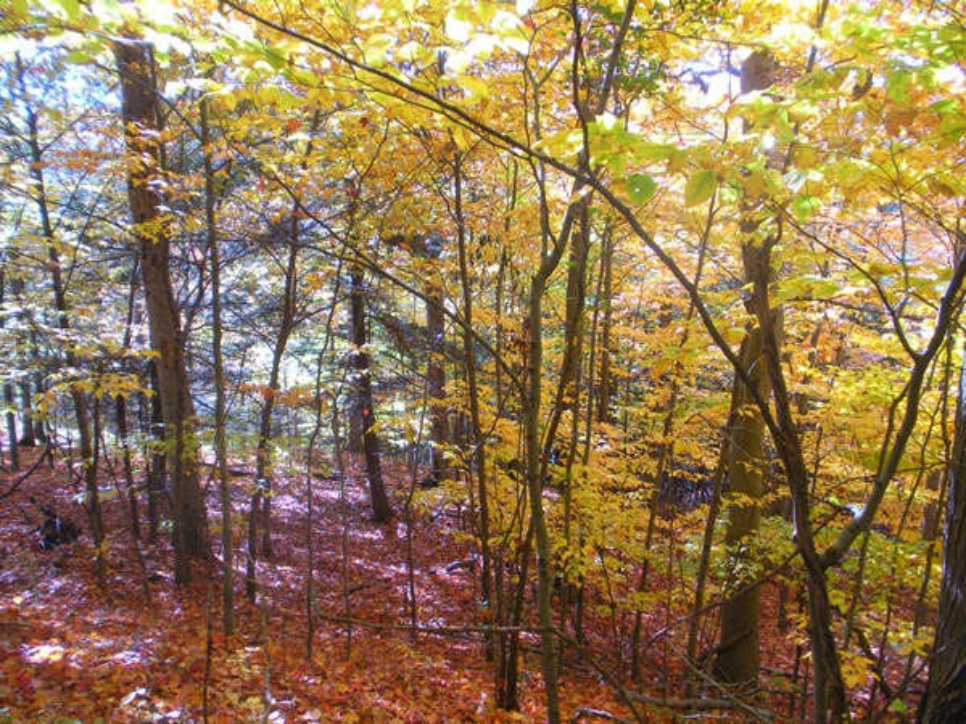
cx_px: 483
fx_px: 1005
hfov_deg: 51.4
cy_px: 362
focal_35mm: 36
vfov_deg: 39.7
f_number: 3.5
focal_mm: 6.3
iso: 166
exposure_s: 1/118
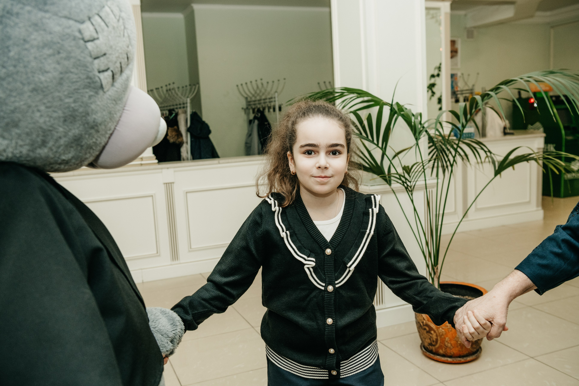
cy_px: 200
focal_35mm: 36
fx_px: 579
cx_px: 285
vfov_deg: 36.9
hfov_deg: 53.1
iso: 640
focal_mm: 34
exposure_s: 1/160
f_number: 4.5
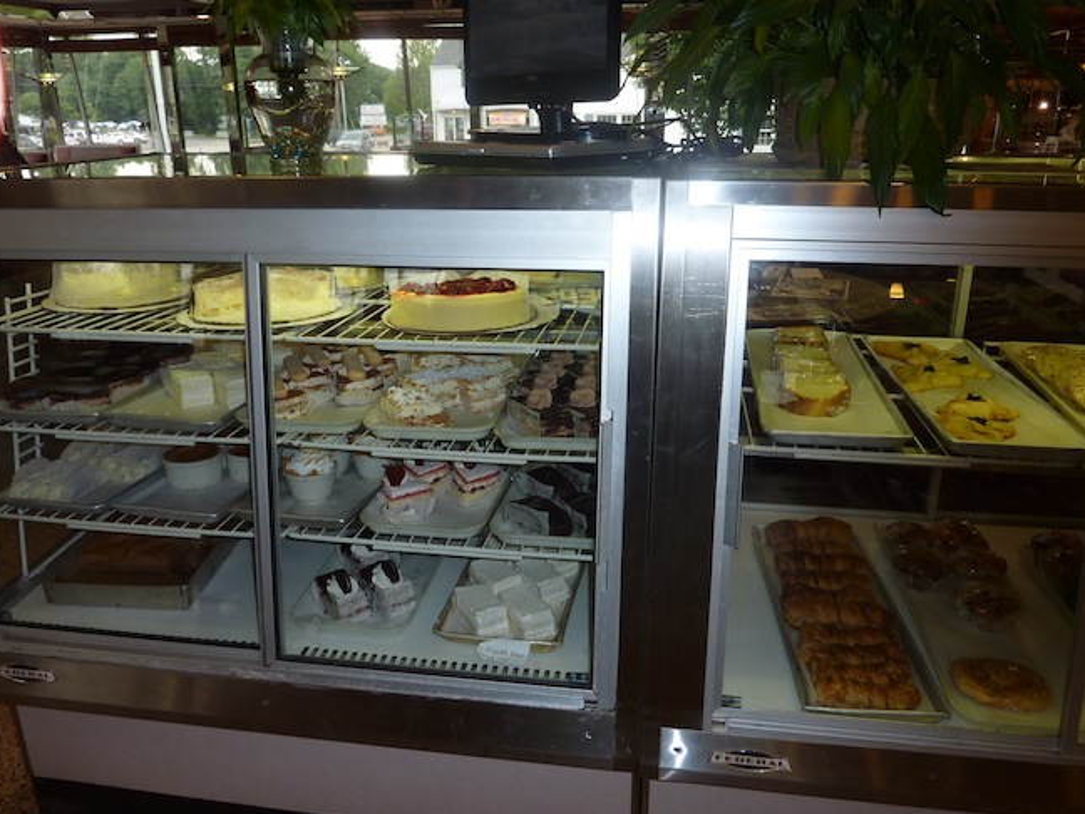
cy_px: 413
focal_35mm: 27
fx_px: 846
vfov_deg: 51.4
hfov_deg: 65.3
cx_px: 534
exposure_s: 1/30
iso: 100
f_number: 3.3
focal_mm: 4.1
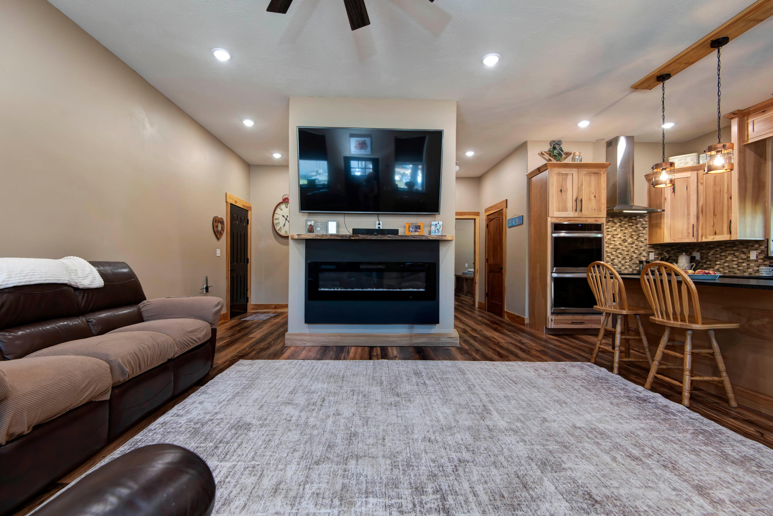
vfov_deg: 73.8
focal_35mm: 16
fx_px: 344
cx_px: 386
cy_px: 258
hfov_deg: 96.7
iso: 200
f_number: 6.3
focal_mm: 16
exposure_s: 1/6
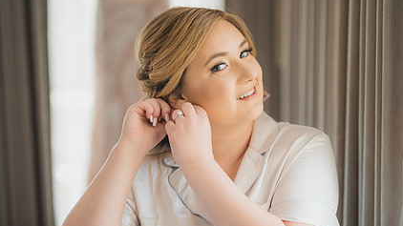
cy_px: 120
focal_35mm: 72
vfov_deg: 16.7
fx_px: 769
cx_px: 223
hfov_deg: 29.3
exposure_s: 1/400
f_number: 1.2
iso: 400
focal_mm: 50
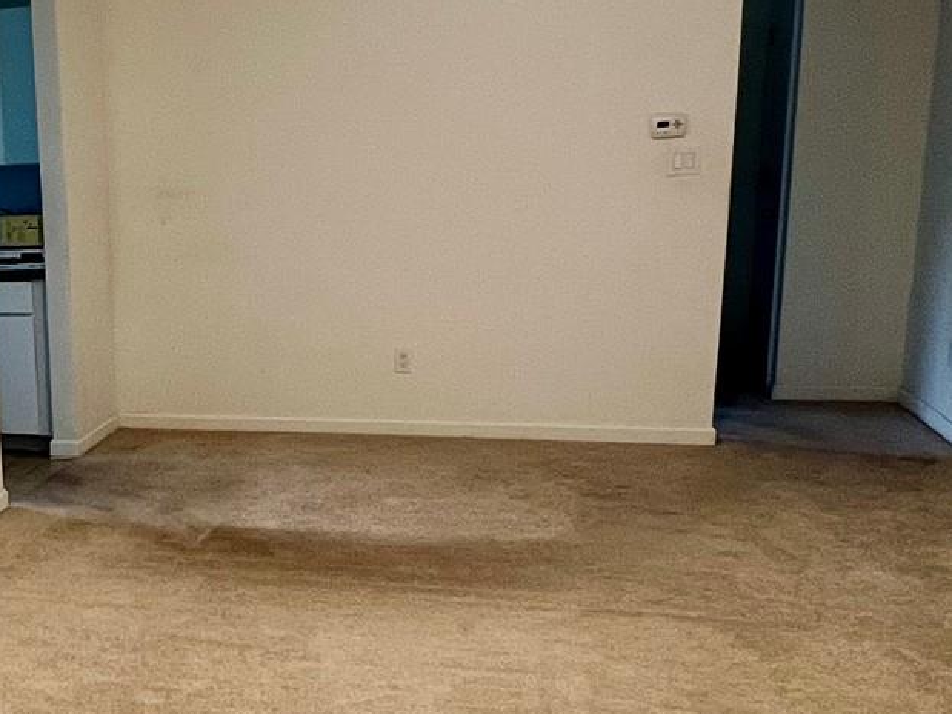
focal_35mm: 43
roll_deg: +3.5
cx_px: 11
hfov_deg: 39.0
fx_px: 1182
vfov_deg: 33.4
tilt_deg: -13.8
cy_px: 442
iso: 160
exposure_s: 1/60
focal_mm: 1.57
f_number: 1.8
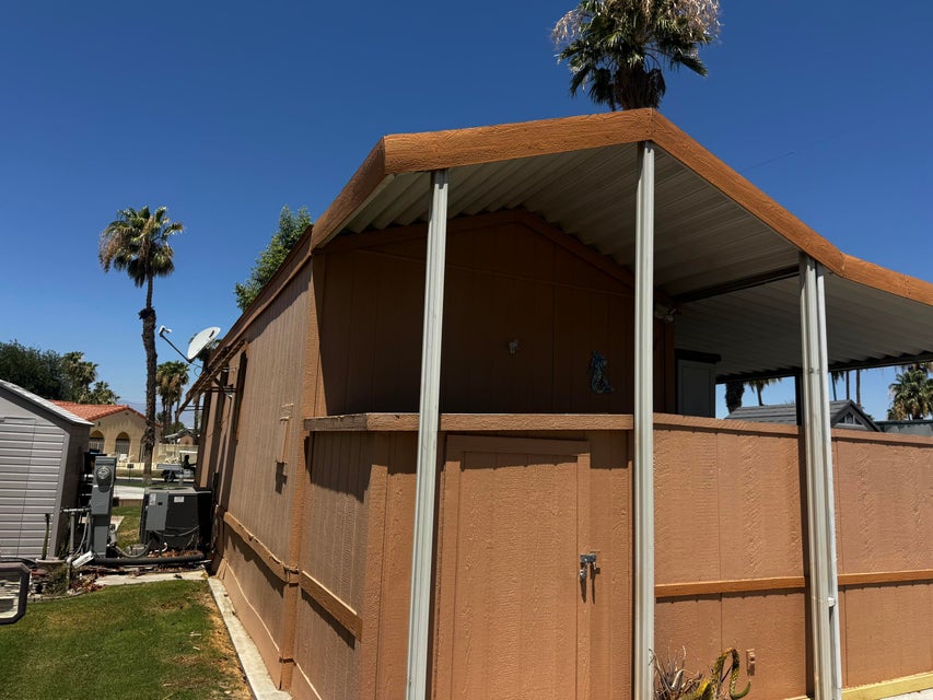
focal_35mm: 24
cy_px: 350
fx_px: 647
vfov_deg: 56.8
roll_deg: -3.3
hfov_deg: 71.6
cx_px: 466
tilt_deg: +7.5
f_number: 1.78
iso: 80
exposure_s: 1/5348
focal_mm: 6.76
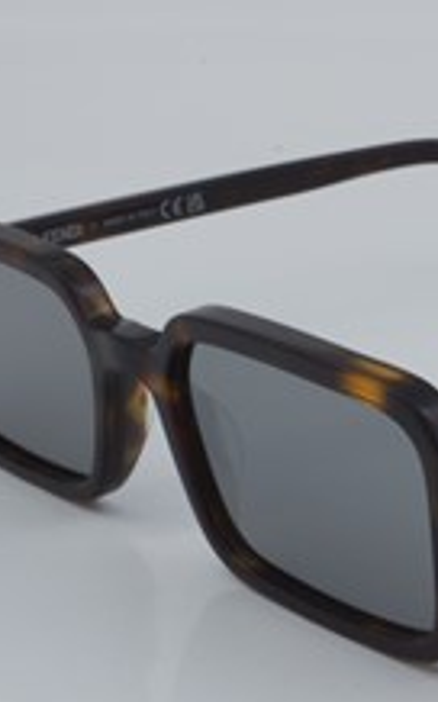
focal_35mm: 140
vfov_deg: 14.9
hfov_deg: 9.2
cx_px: 515
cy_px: 390
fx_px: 2677
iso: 100
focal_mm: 50
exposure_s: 1/4
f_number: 32
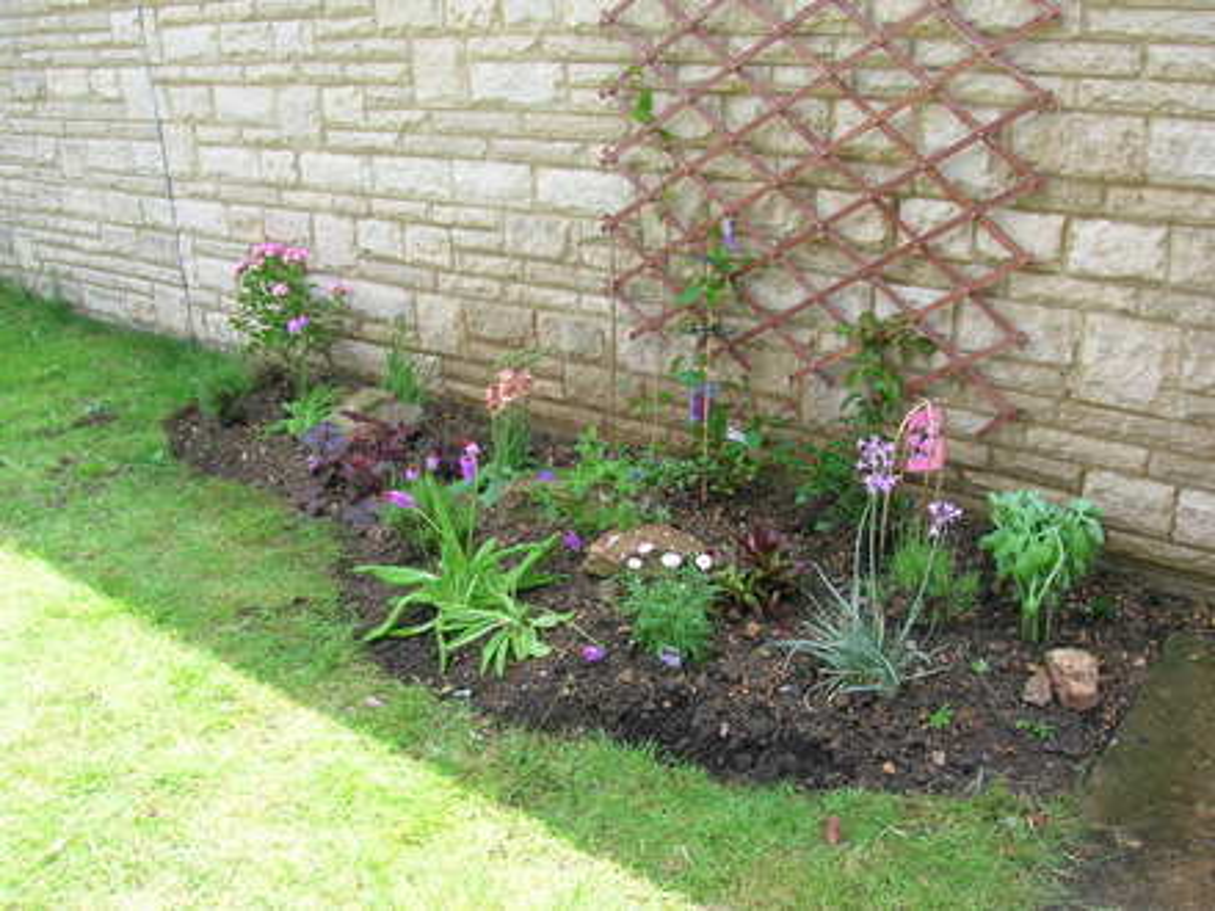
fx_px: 1193
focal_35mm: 34
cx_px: 608
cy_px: 456
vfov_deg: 41.8
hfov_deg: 54.0
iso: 50
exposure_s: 1/64.2
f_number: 4.9
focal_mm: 5.7
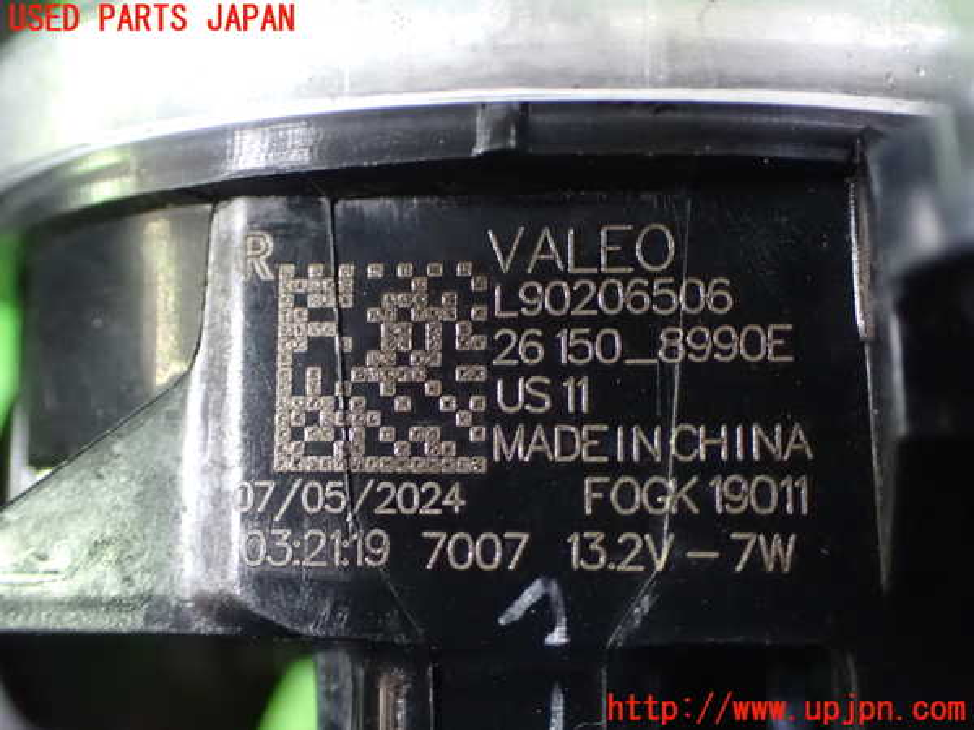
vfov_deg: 30.9
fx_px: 1322
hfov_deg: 40.4
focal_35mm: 47
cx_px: 487
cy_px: 365
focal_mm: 8.4
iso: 1600
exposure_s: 1/20
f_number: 3.1
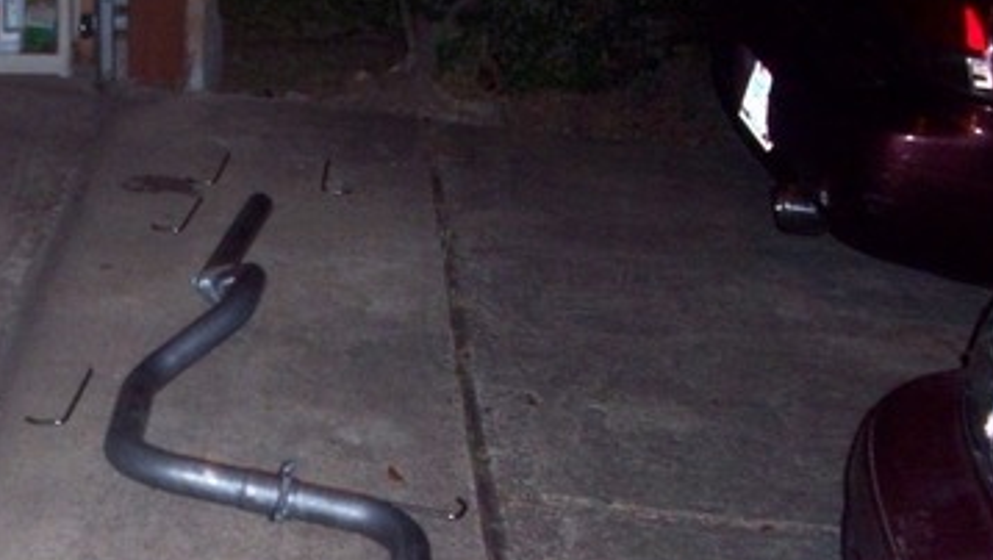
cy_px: 457
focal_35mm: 72
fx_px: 1897
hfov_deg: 28.8
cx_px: 233
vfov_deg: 16.7
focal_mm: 6.2
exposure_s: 1/45
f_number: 2.8
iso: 200
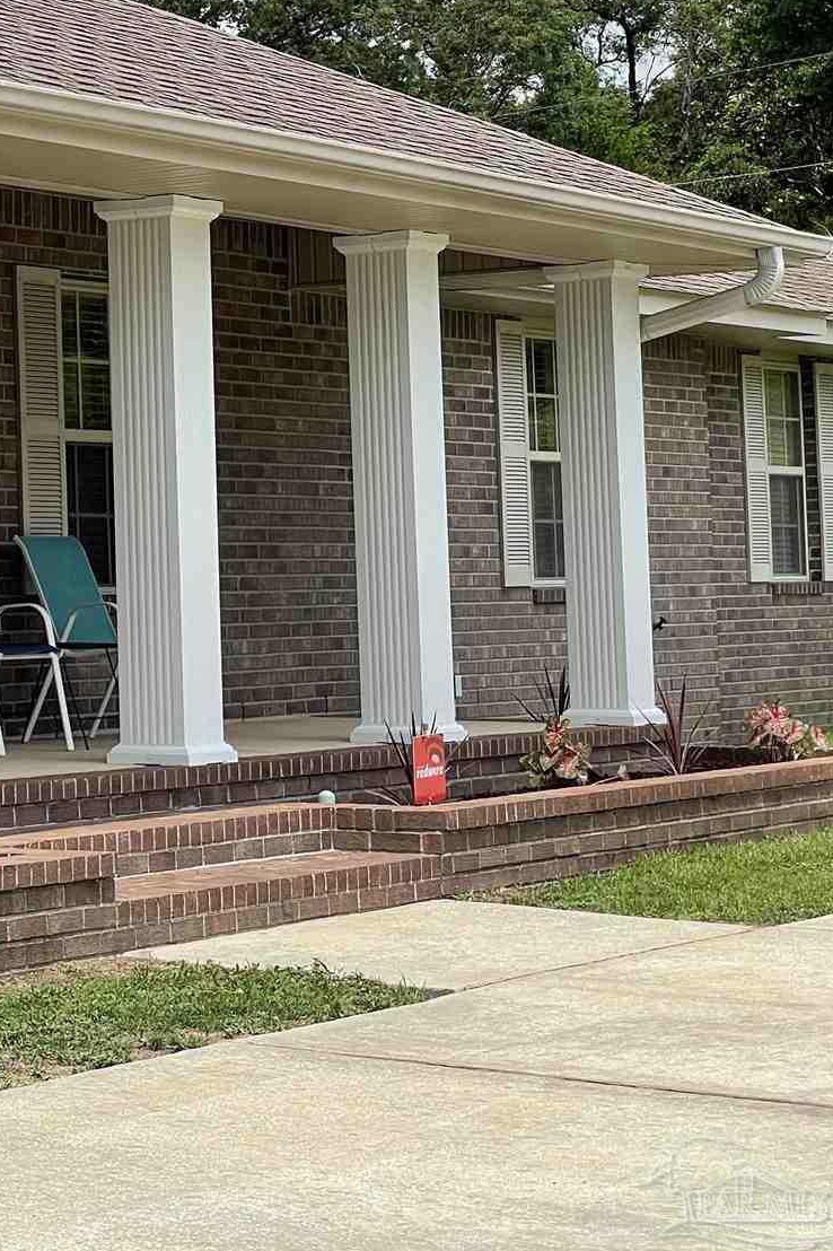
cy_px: 392
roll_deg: +1.4
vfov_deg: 20.3
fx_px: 3473
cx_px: -304
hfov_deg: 13.1
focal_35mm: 100
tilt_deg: +3.7
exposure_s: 1/1332
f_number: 2
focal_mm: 6
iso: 25
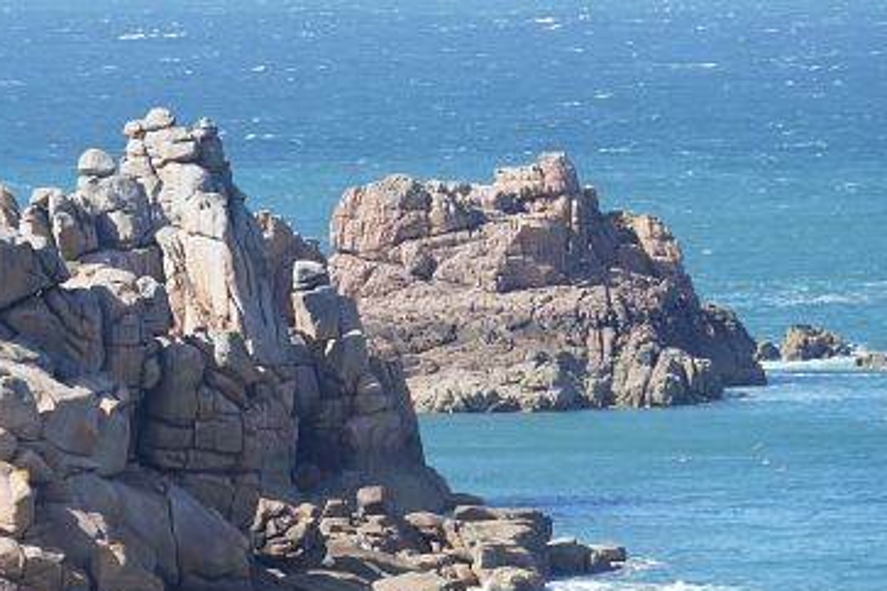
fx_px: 13476
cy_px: 297
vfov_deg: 2.5
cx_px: 159
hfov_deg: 3.8
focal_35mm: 547
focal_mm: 103.71
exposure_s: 1/800
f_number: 4
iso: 125
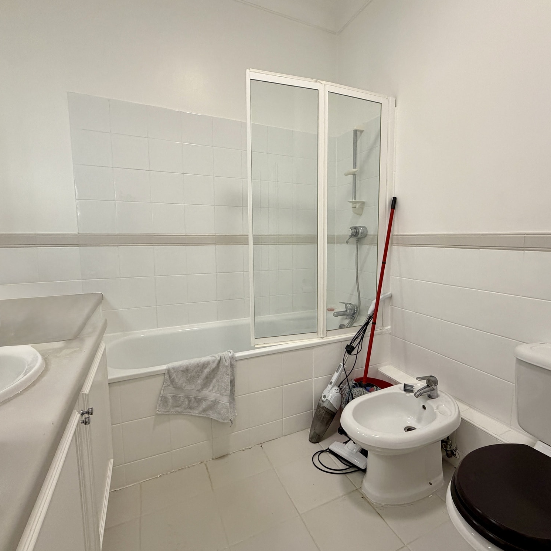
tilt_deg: -6.1
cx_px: 317
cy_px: 271
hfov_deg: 83.4
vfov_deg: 84.0
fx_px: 306
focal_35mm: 17
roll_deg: +0.6
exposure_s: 1/100
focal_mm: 2.22
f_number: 2.2
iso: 200
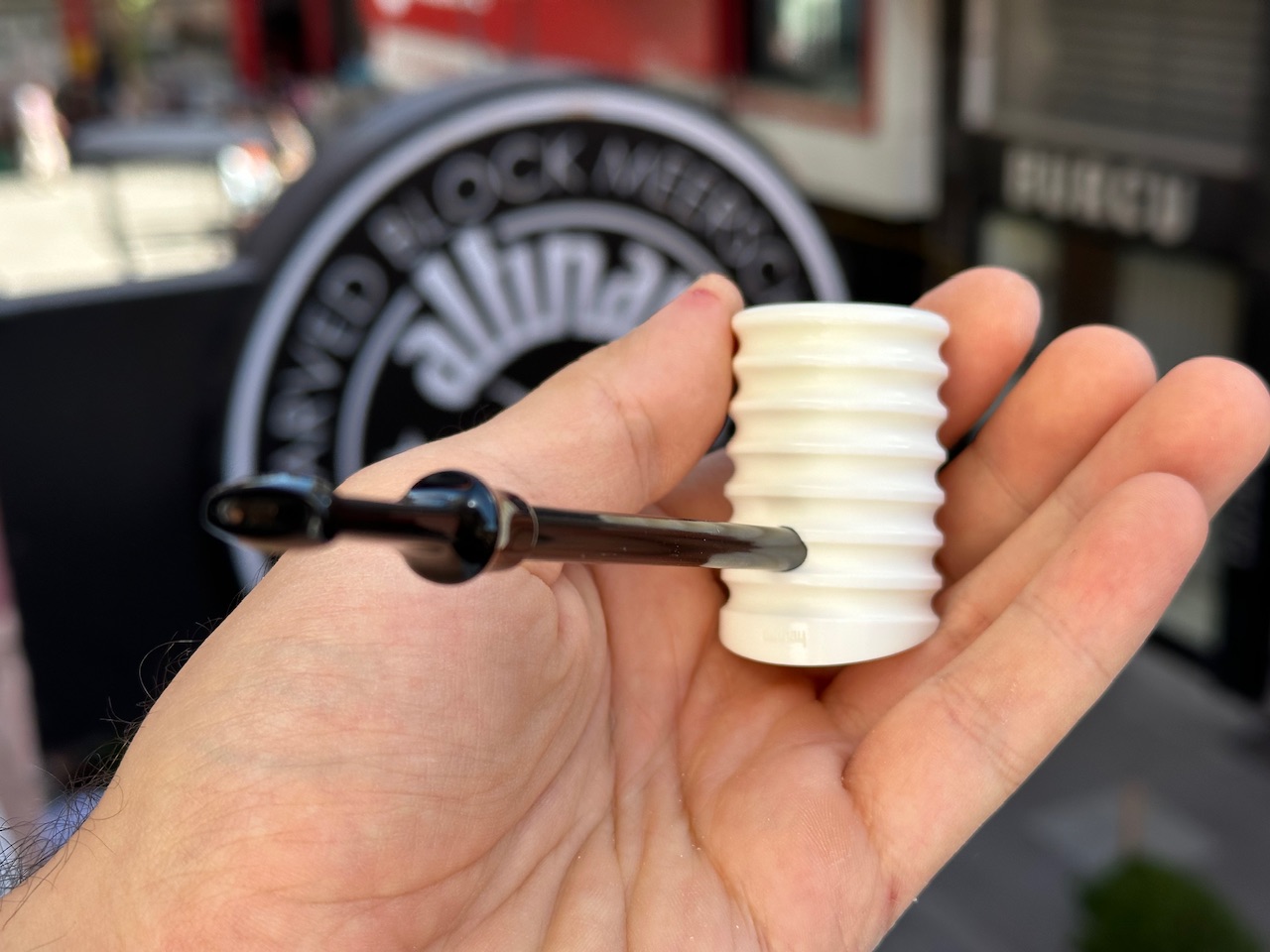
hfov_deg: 39.7
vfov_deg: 30.3
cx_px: 635
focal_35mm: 48
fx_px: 1761
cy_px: 476
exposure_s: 1/872
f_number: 1.78
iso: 64
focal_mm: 6.86
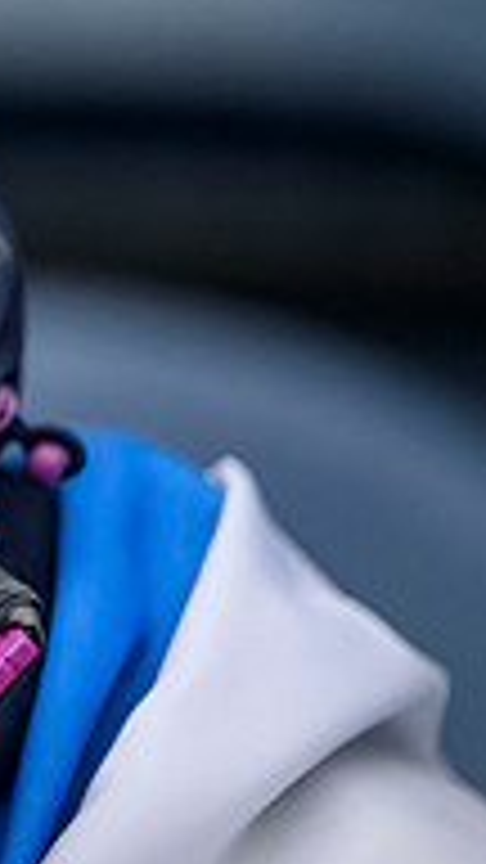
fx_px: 13838
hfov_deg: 2.0
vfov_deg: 3.6
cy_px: -32
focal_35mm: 604
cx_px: -747
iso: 3200
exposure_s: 1/2500
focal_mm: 165
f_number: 2.8
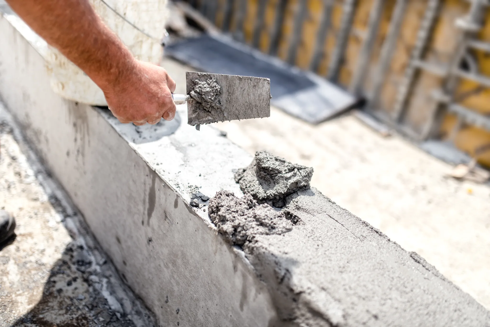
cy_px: 164
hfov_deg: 54.4
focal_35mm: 35
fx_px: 477
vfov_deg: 37.9
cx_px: 245
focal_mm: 35
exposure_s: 1/4000
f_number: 1.8
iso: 80
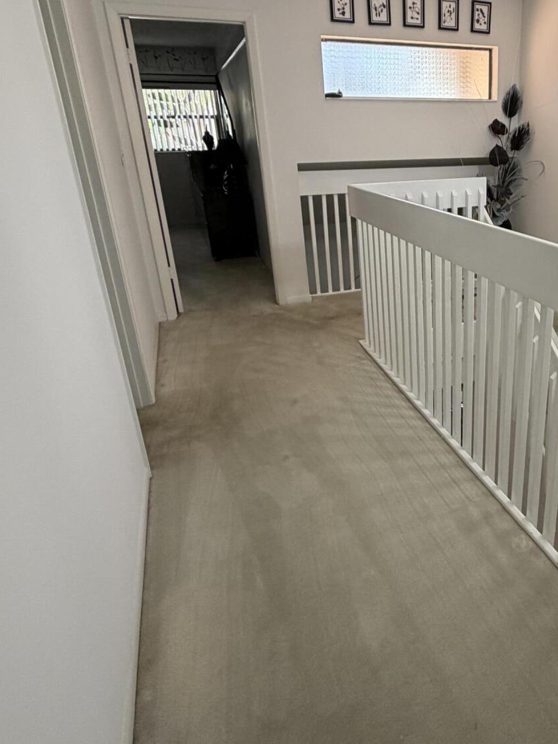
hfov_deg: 52.0
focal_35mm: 25
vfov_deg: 69.2
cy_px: 335
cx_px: 432
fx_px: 537
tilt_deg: -21.5
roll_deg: +0.9
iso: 200
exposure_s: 1/60
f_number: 2.2
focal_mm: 2.22
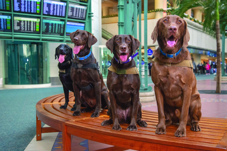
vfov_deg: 29.3
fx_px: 290
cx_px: 114
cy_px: 76
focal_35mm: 46
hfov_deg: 42.7
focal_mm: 46
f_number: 5
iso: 4000
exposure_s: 1/400
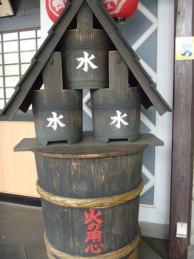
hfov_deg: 40.7
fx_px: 262
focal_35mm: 35
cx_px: 97
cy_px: 130
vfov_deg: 52.6
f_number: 3.5
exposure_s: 1/25
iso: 400
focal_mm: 6.3
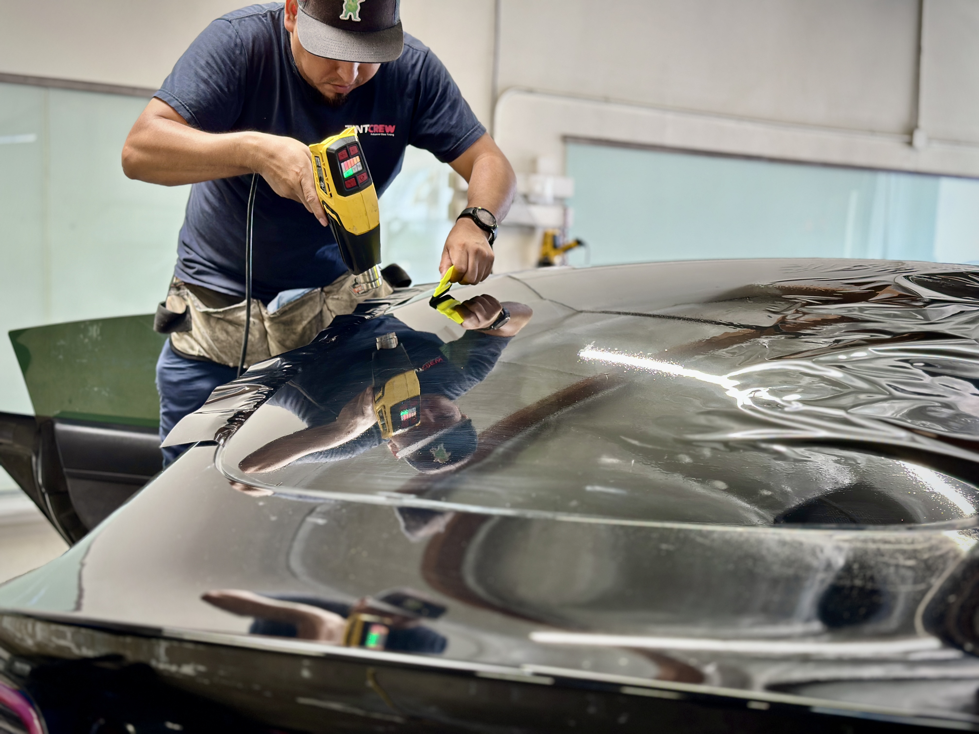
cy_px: 367
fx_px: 1358
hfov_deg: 39.7
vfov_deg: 30.3
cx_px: 490
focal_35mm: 48
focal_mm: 6.86
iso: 64
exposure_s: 1/60
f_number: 1.78
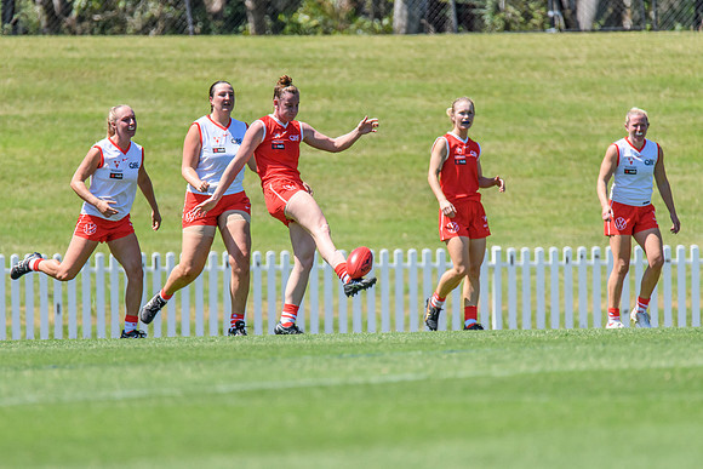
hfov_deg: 2.7
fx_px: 14951
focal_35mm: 765
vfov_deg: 1.8
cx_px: 312
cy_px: 261
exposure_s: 1/2000
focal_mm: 600
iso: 800
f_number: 7.1
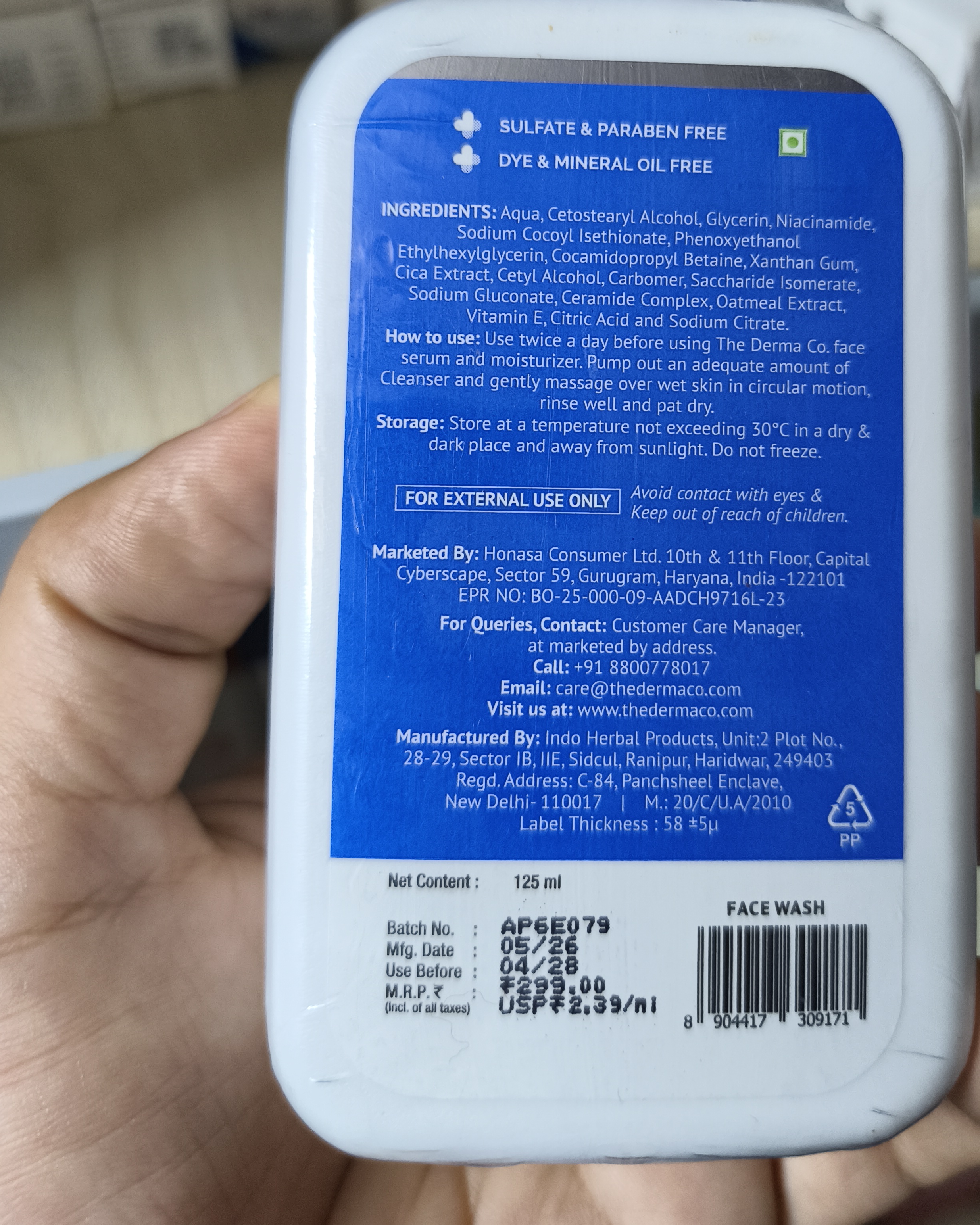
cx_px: 599
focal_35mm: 31
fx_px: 1124
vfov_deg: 56.2
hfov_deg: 46.8
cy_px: 425
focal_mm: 5.56
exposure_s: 1/100
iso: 766
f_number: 1.87
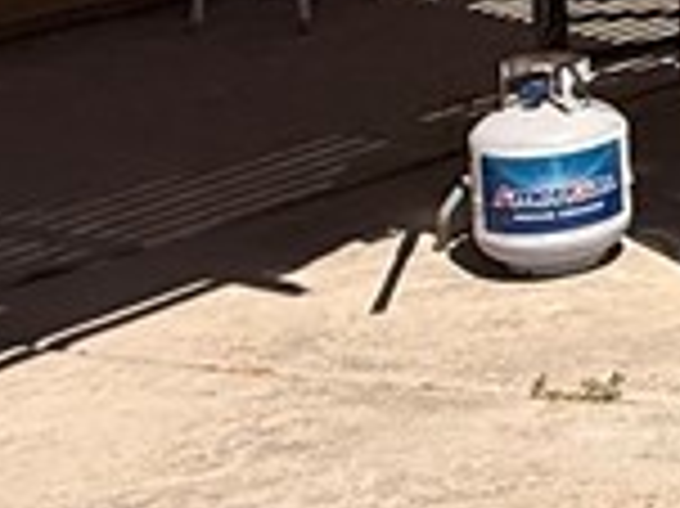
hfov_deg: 15.5
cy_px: -135
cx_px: 1441
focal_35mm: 95
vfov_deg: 14.9
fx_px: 1865
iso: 50
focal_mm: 2.22
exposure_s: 1/3289
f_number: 2.2
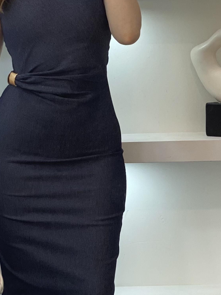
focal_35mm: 137
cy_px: 159
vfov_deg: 14.4
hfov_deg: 10.8
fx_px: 1166
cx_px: 58
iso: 80
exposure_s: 1/100
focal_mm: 6
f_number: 2
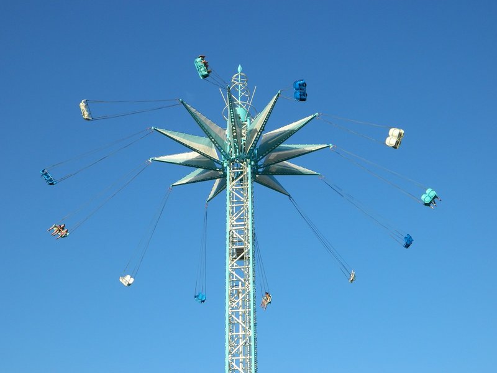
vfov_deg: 30.9
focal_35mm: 47
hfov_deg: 40.4
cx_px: 248
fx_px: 675
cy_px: 186
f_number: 3.6
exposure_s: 1/640
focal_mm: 8.4
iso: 80
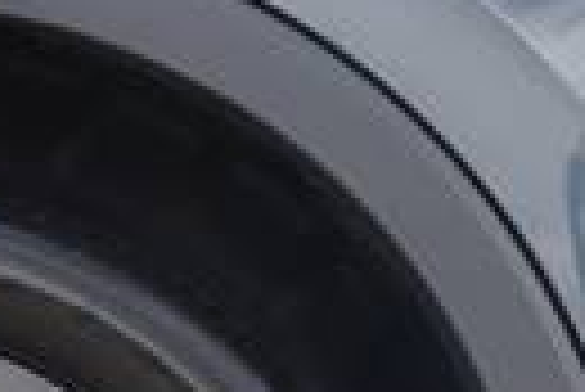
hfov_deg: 11.1
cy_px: 617
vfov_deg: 7.4
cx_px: -63
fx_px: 2961
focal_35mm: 182
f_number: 4
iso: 100
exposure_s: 1/60
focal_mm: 37
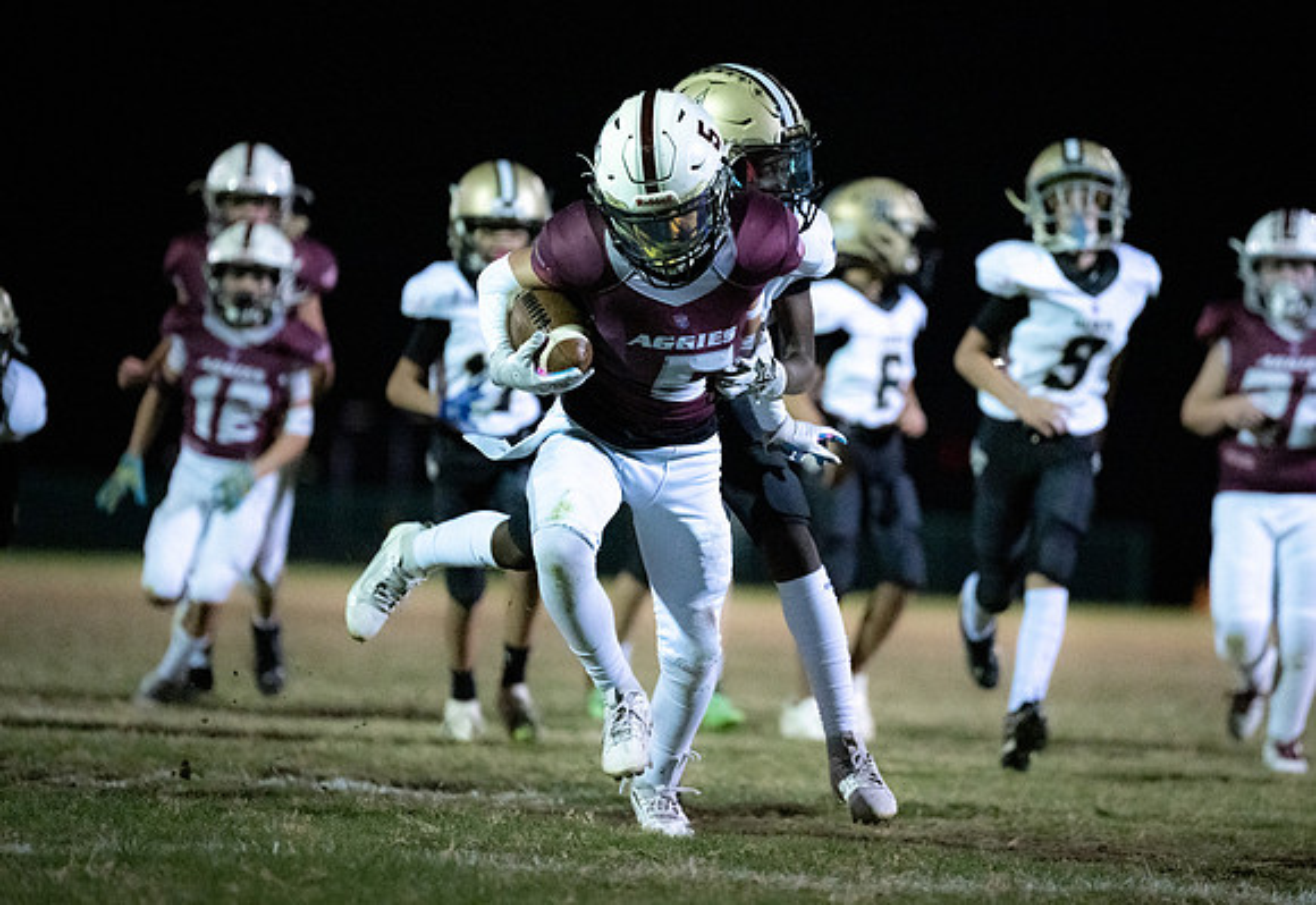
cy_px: 399
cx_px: 753
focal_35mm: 248
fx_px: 9155
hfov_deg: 8.2
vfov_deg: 5.7
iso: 20000
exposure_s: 1/1000
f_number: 2.8
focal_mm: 200
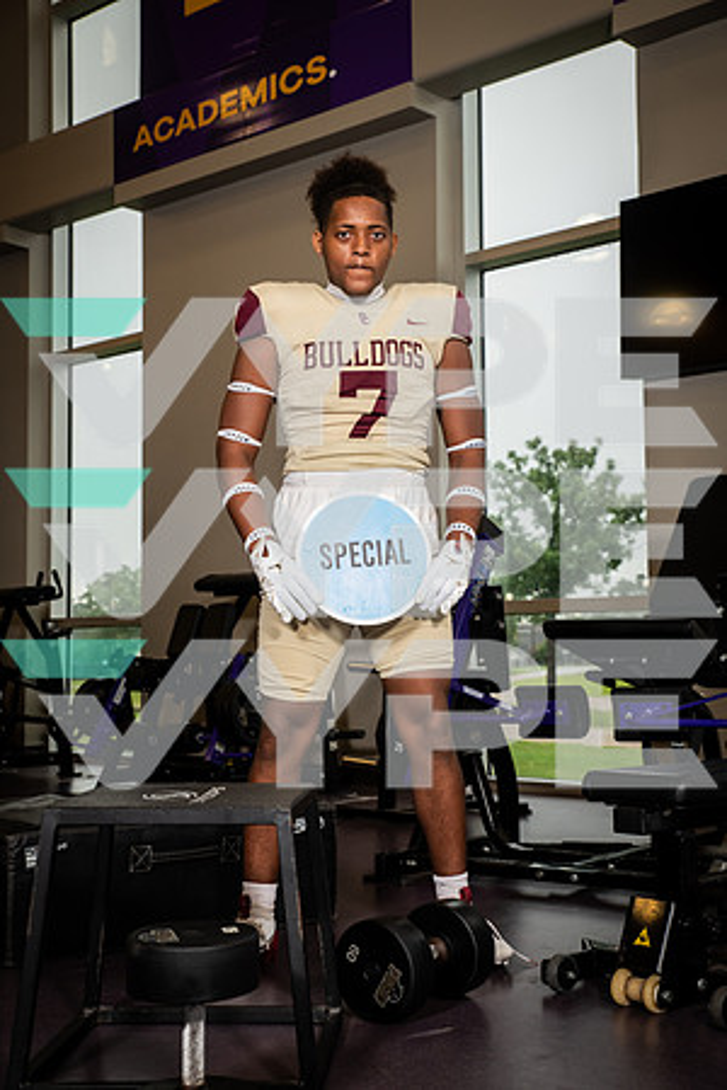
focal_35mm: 48
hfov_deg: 28.1
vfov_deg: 41.1
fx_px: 1454
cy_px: 545
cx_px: 364
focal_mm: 48
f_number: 5.6
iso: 500
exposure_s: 1/250
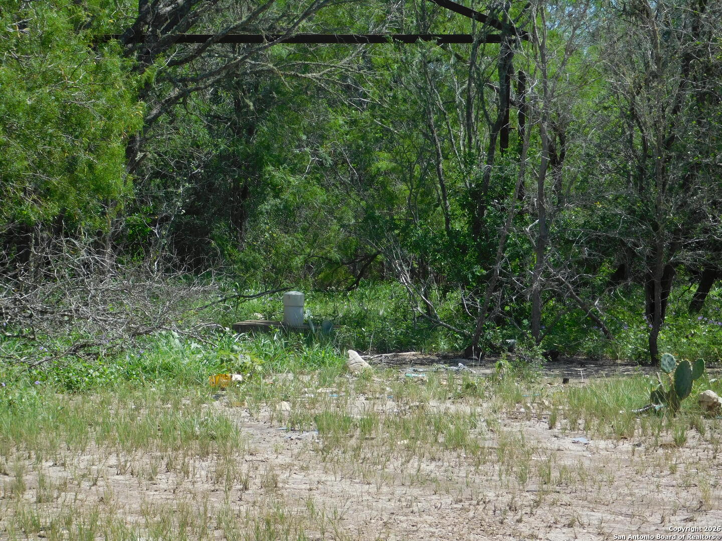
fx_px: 2399
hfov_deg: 17.1
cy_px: 270
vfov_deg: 12.9
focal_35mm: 115
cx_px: 361
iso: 125
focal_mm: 20.3
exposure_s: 1/500
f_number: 4.8
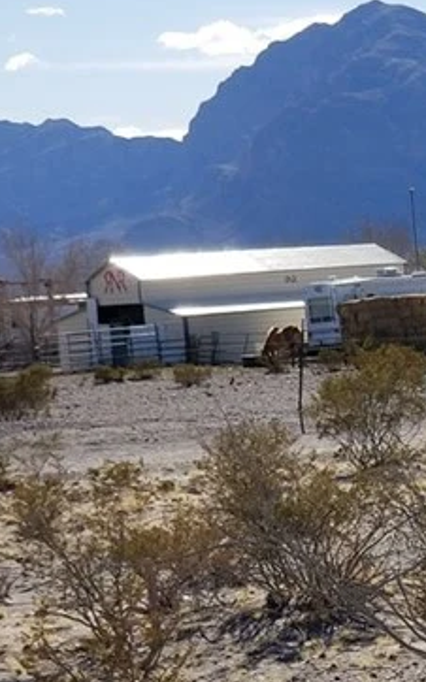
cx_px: 829
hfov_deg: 8.0
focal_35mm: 156
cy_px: 589
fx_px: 2900
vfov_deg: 13.3
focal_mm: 6
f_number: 2.4
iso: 25
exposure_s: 1/1121
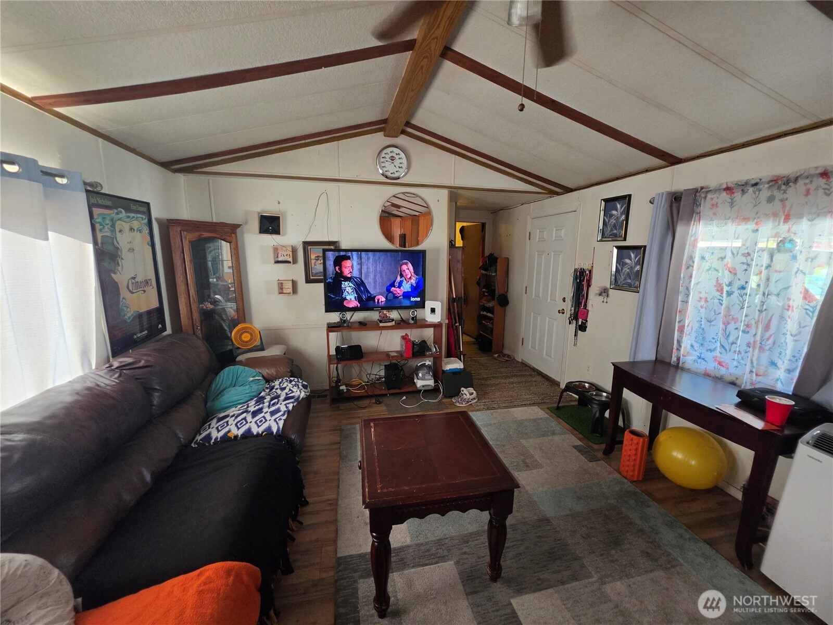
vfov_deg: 89.9
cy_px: 312
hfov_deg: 106.2
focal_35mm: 13
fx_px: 313
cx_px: 416
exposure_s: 1/60
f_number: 1.9
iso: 320
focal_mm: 2.2
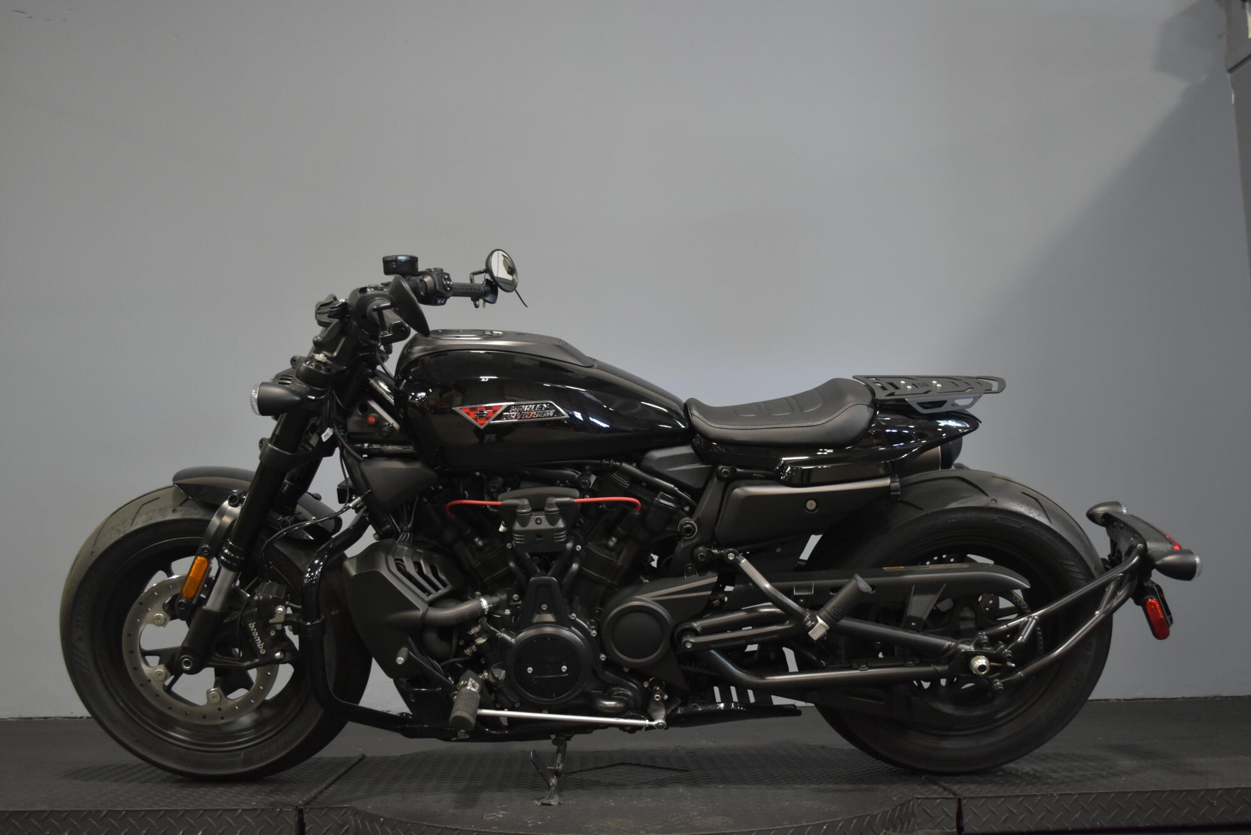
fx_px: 1147
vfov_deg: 40.0
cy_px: 418
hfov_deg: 57.2
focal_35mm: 33
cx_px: 626
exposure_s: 1/30
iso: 1100
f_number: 3.8
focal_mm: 22
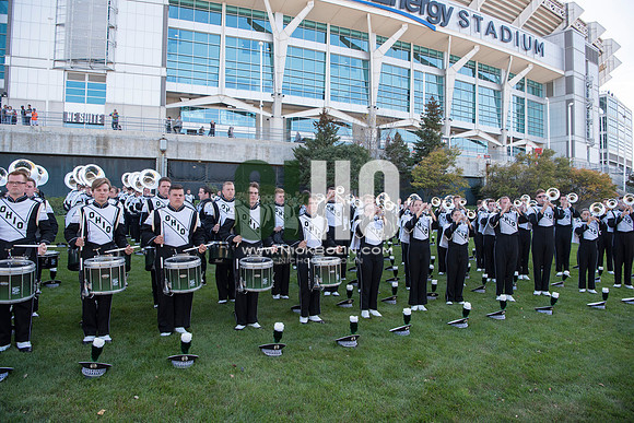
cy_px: 212
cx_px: 317
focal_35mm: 24
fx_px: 423
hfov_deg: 73.7
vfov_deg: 53.2
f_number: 5
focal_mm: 24
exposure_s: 1/640
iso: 400
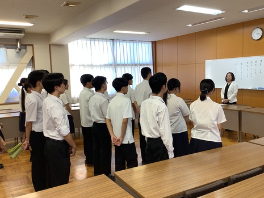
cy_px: 97
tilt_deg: -6.8
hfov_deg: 56.8
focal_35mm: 32
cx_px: 135
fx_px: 244
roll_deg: +2.5
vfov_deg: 44.2
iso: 50
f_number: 2.4
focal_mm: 3.3
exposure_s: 1/60
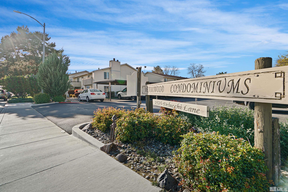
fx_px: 120
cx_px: 144
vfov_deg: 77.3
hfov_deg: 100.4
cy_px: 96
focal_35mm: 15
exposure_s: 1/60
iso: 200
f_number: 8
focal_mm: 10
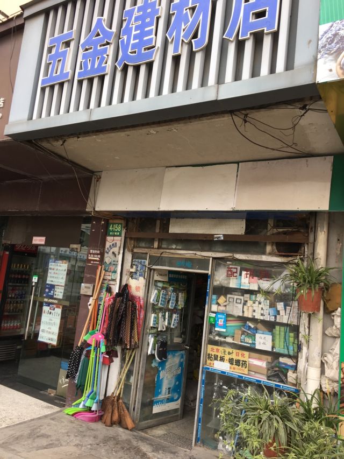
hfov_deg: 48.2
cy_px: 230
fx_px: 384
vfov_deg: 61.7
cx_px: 172
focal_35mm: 29
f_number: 2.2
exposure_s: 1/102
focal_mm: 4.15
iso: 25
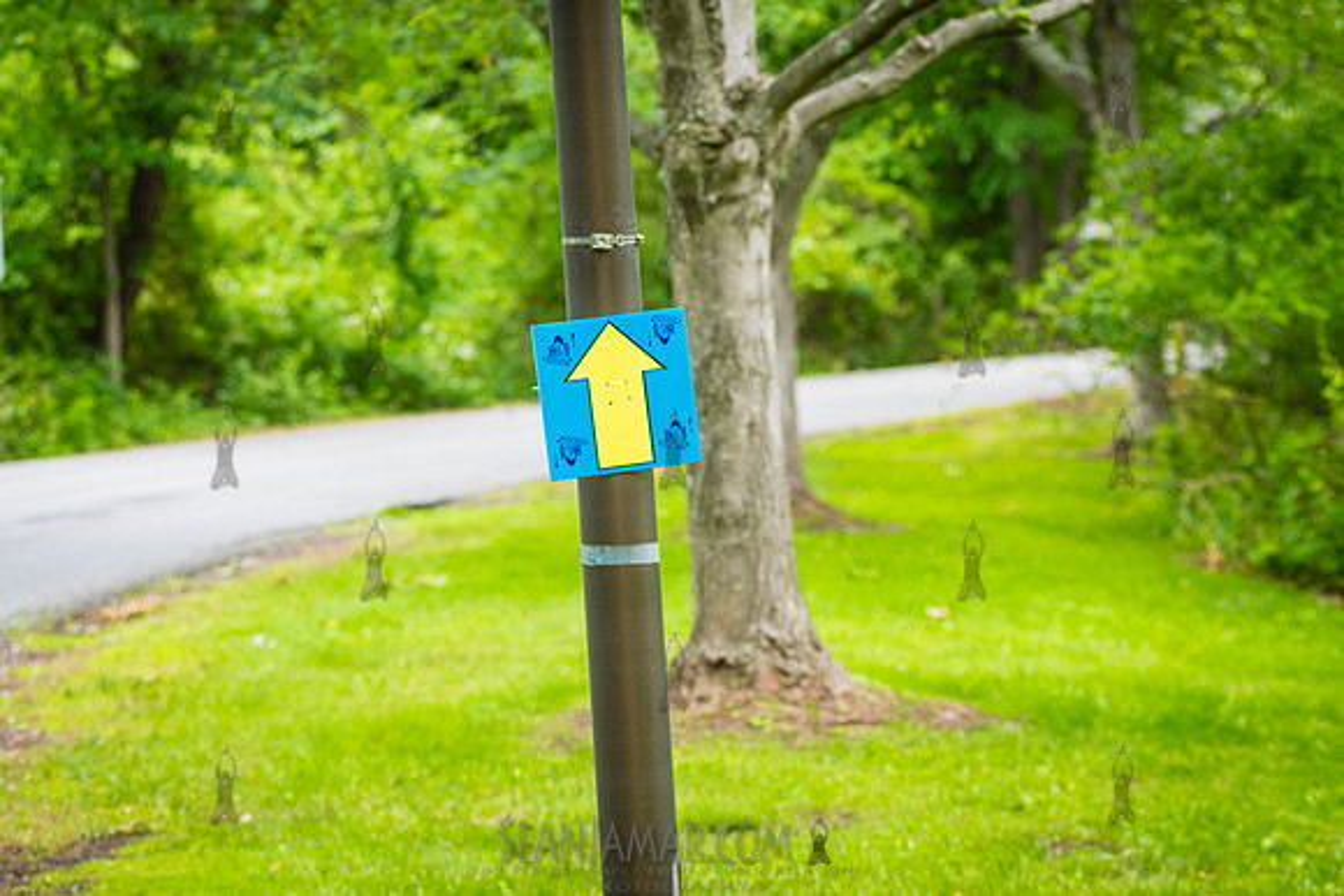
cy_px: 448
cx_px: 672
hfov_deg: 16.4
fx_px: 4675
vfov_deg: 11.0
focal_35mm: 125
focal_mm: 105
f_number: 4
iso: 400
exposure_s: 1/320
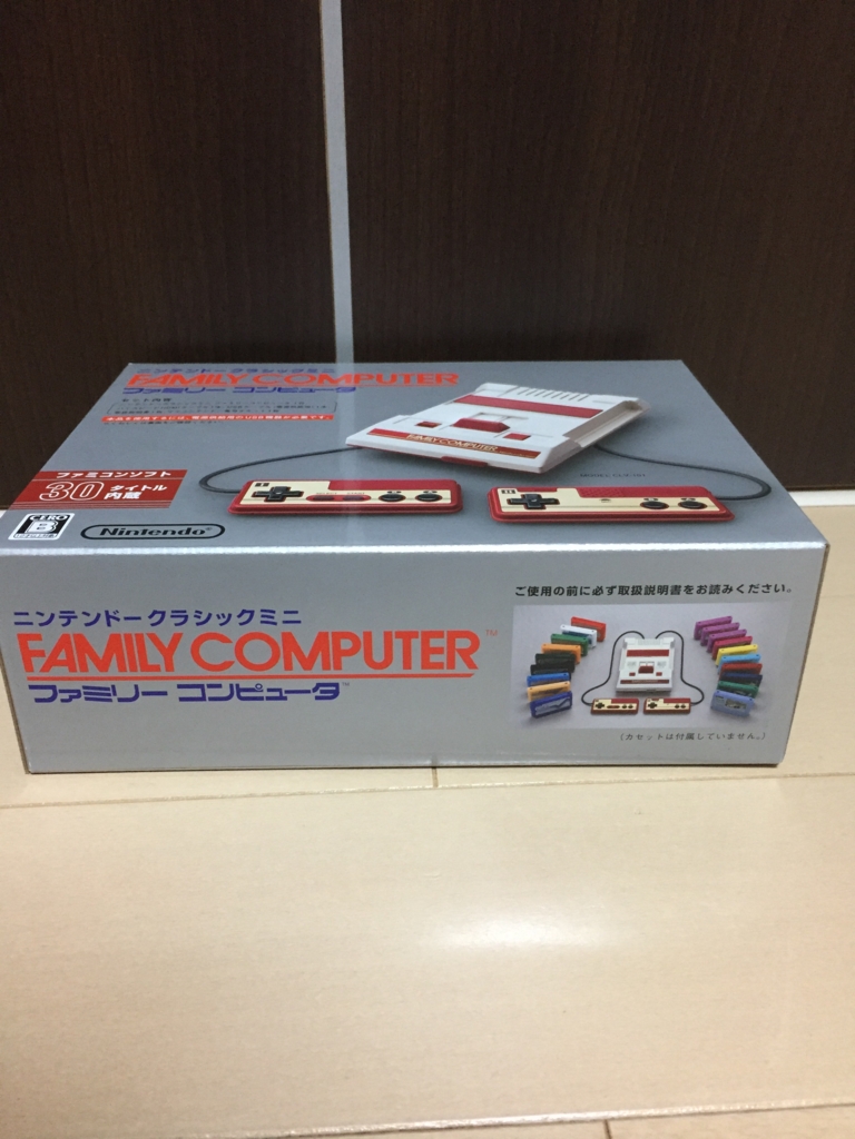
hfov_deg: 48.2
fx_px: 955
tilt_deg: -28.8
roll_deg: -0.4
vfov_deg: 61.7
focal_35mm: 29
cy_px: 570
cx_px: 428
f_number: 2.2
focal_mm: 4.15
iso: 250
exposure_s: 1/24
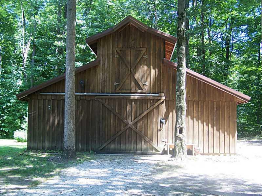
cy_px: 98
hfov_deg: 49.0
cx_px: 131
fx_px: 288
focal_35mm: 38
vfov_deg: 37.7
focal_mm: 6.3
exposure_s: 1/60
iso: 80
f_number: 2.8
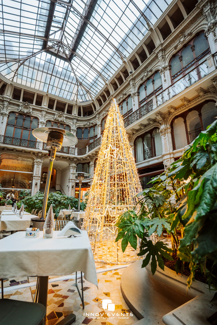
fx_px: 154
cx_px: 108
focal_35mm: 17
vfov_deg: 93.3
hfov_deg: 70.4
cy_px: 162
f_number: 2.8
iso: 2500
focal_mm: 17
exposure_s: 1/250
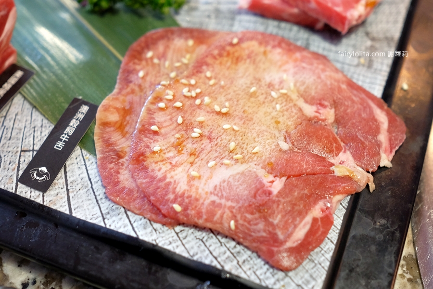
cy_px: 144
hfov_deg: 54.4
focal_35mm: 35
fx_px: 421
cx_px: 216
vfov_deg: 37.9
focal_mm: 23
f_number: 2.8
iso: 1250
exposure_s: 1/56
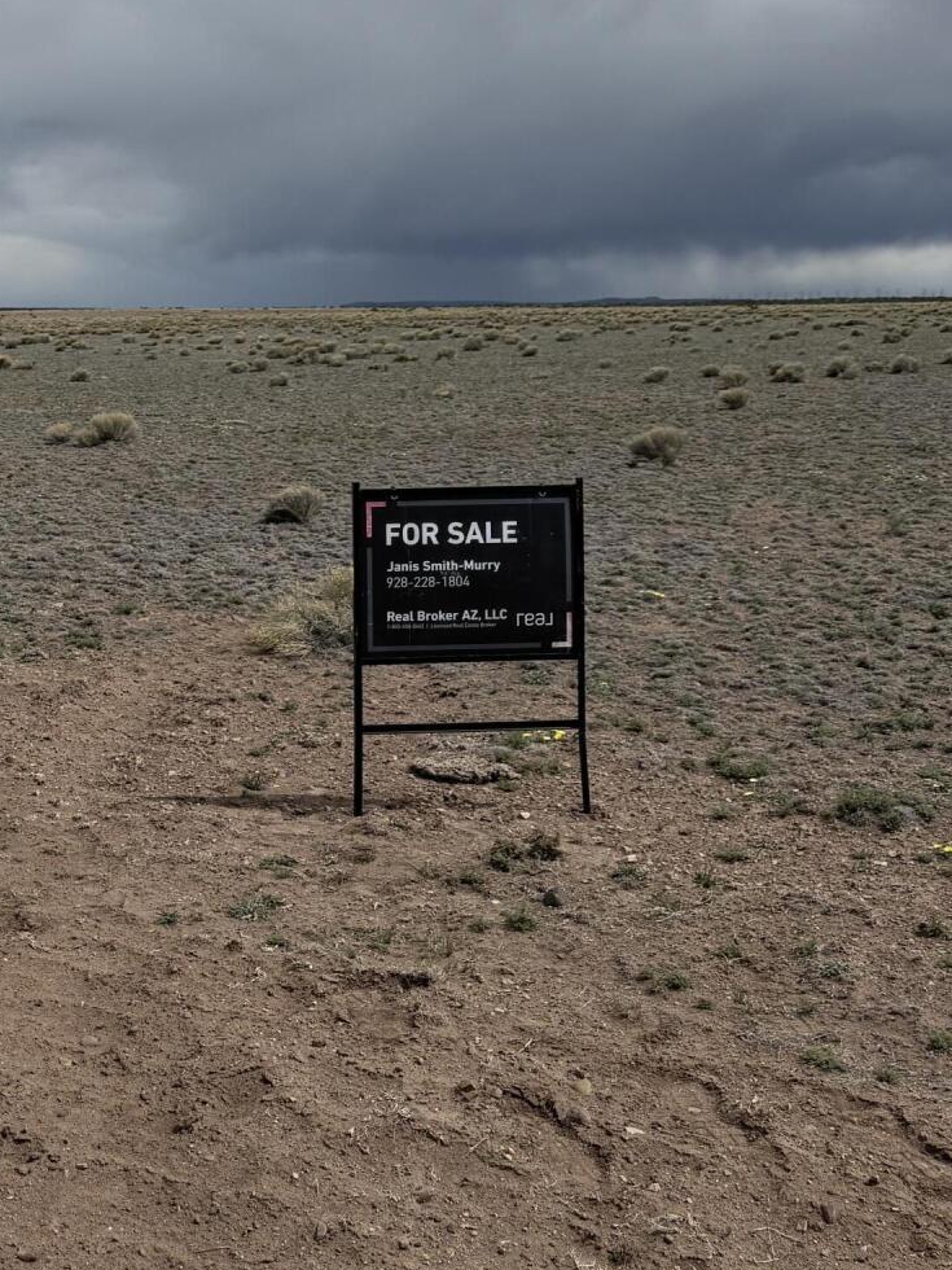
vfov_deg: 37.7
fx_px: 1797
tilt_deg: +1.3
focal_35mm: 49
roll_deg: +1.4
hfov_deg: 28.7
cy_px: 281
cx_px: 123
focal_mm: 6.76
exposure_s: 1/11905
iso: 80
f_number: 1.78
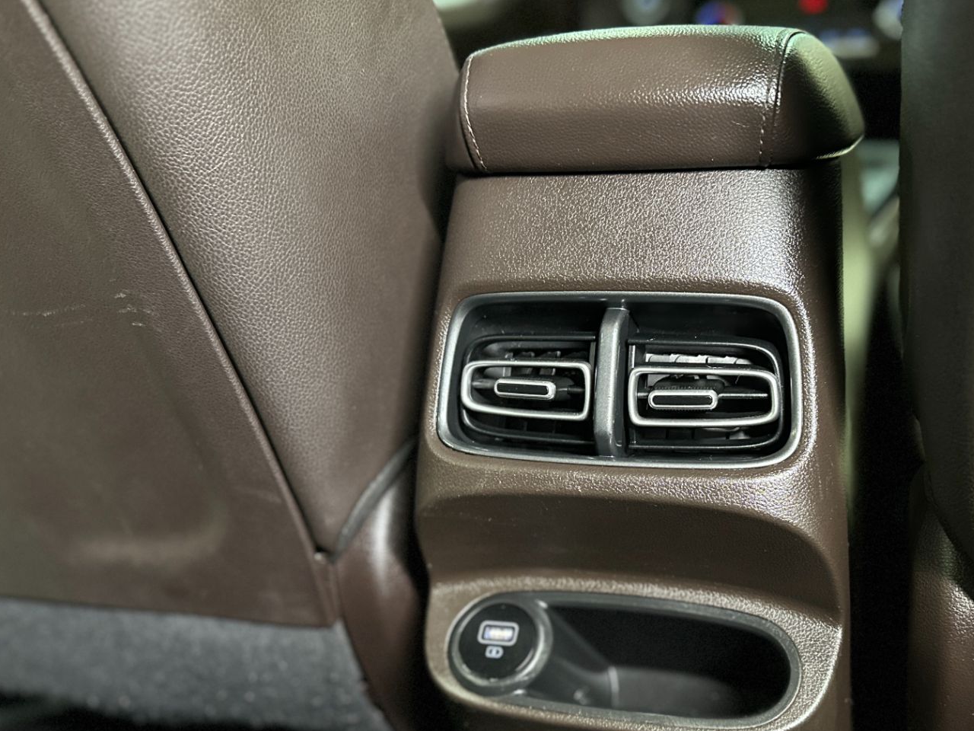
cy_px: 474
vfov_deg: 39.3
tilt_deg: -20.8
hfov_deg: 51.0
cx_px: 591
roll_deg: +3.1
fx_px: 1013
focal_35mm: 36
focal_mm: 6.86
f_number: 1.78
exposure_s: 1/30
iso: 1000
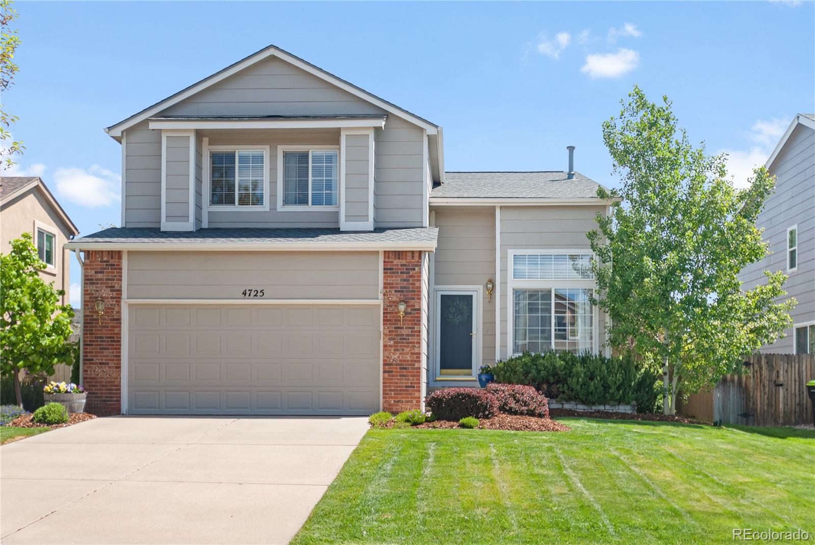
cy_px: 272
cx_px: 408
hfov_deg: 53.1
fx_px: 816
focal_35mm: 36
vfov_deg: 36.9
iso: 200
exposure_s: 1/160
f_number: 4.5
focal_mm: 24
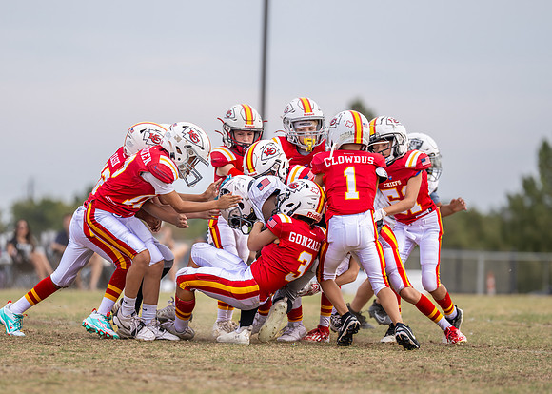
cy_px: 223
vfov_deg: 5.2
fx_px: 4319
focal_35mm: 276
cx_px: 251
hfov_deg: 7.3
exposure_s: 1/1600
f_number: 2.8
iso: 160
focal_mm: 200
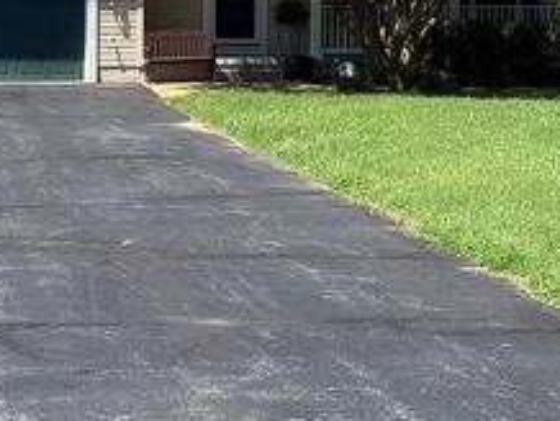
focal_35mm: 110
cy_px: -19
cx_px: 213
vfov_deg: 13.3
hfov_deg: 17.8
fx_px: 1781
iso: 64
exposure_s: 1/2865
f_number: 1.78
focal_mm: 6.76
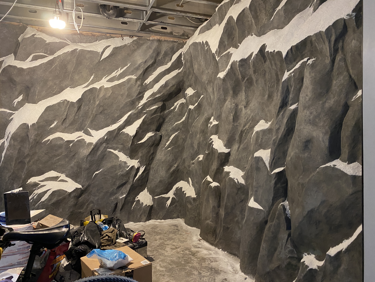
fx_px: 282
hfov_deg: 67.3
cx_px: 188
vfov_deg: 53.1
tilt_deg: -1.2
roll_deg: +0.6
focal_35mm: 26
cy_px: 141
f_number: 1.8
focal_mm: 4.25
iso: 250
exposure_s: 1/60
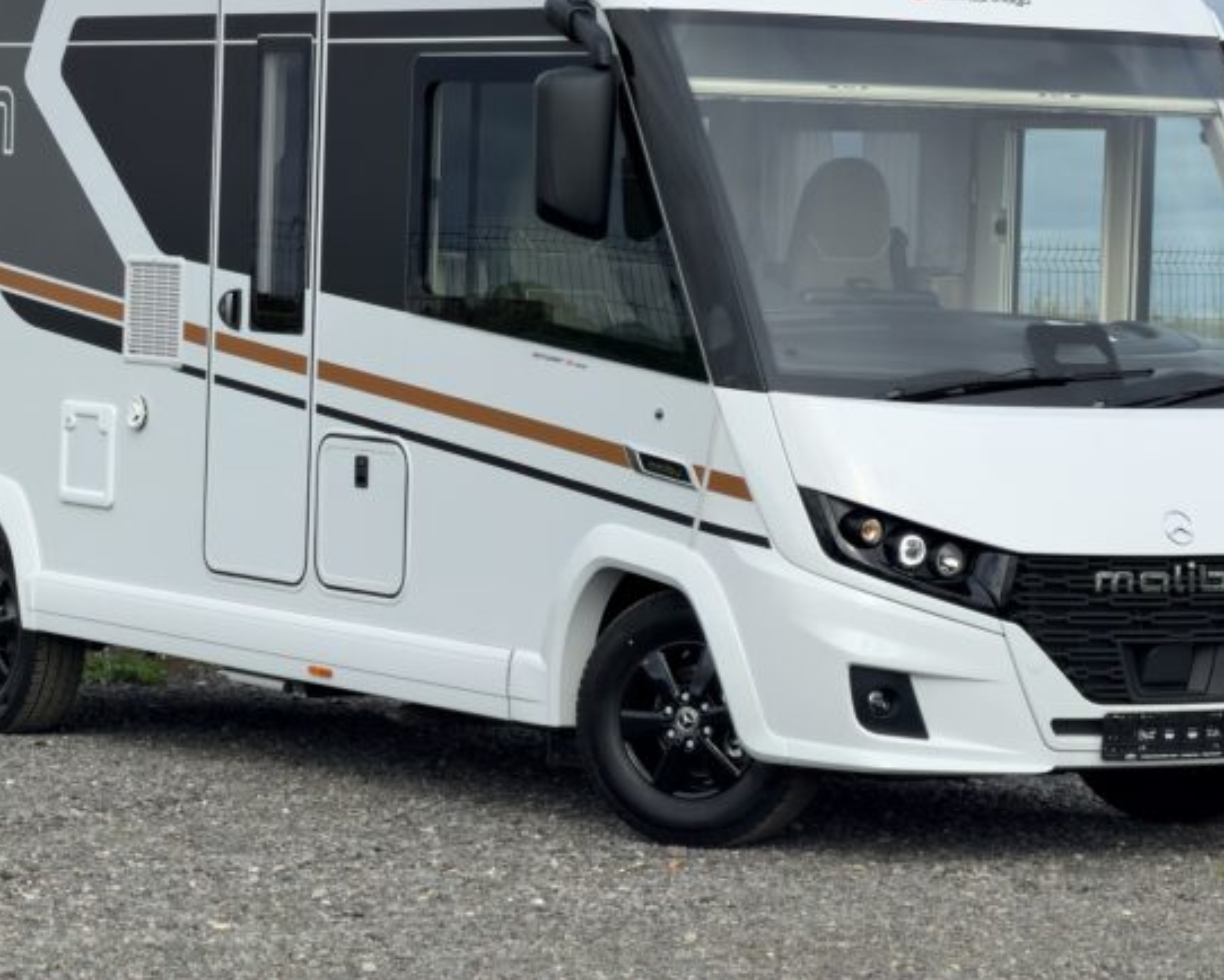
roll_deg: +0.0
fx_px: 5218
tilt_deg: +1.4
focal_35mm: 144
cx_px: 565
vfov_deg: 10.7
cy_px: 312
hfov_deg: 13.4
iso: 32
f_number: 2.8
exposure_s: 1/638
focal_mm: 16.89
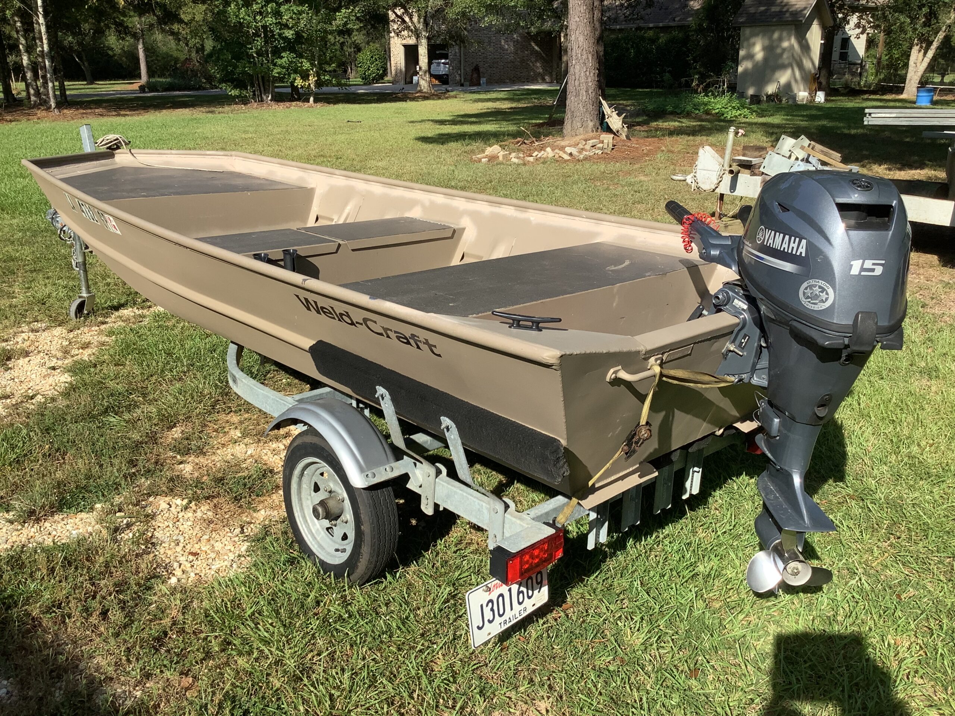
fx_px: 855
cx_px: 478
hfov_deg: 58.4
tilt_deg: -18.0
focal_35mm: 31
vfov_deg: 45.4
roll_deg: +1.2
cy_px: 358
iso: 25
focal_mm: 3.3
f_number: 2.4
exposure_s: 1/916
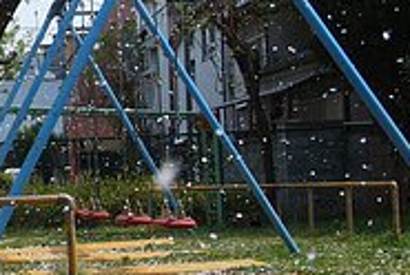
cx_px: -135
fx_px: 1232
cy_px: 91
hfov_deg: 17.6
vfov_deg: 12.7
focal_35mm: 108
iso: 200
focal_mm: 26
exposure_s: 1/3000
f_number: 2.8
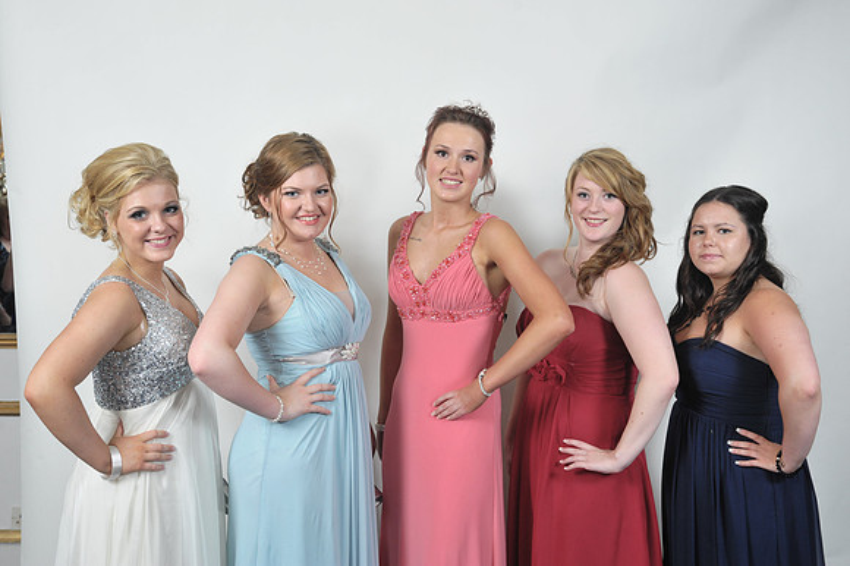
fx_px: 1133
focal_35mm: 48
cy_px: 283
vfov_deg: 28.0
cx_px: 425
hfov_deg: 41.1
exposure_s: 1/160
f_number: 7.1
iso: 1000
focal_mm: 48
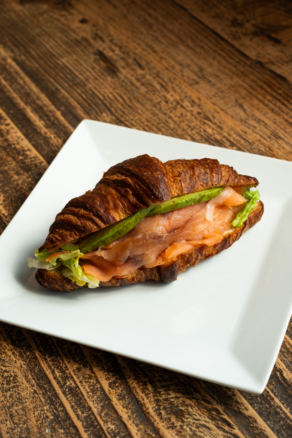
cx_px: 146
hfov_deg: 19.4
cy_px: 219
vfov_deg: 28.9
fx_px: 853
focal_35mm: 70
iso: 250
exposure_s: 1/100
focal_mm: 70
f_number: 9
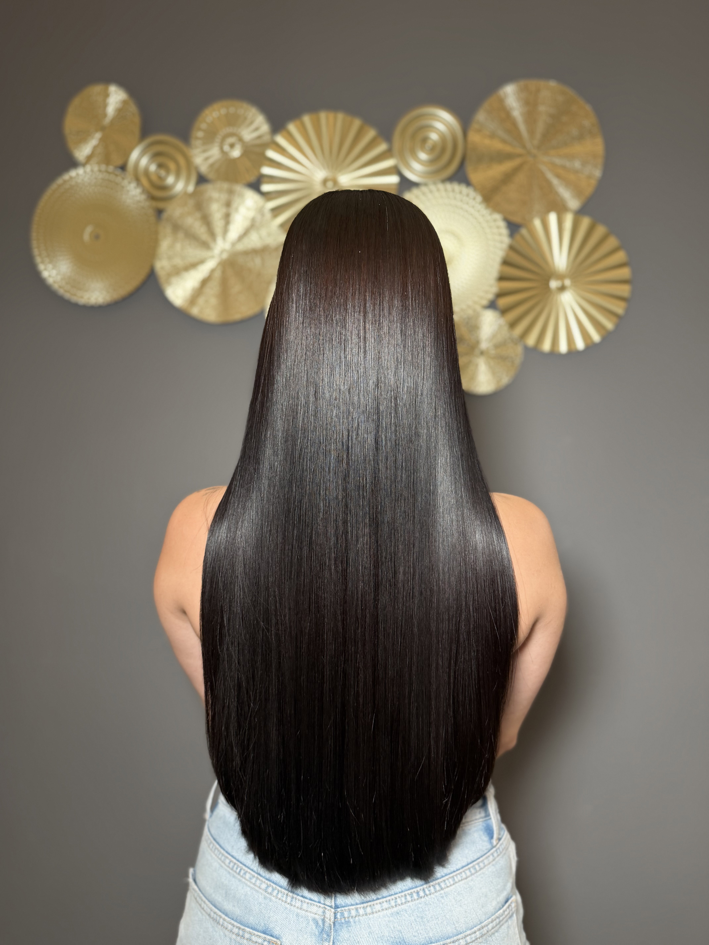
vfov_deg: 71.6
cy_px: 472
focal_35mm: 24
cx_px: 354
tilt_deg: -6.9
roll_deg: -1.1
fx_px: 655
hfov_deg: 56.8
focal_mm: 6.76
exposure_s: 1/50
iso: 125
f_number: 1.78
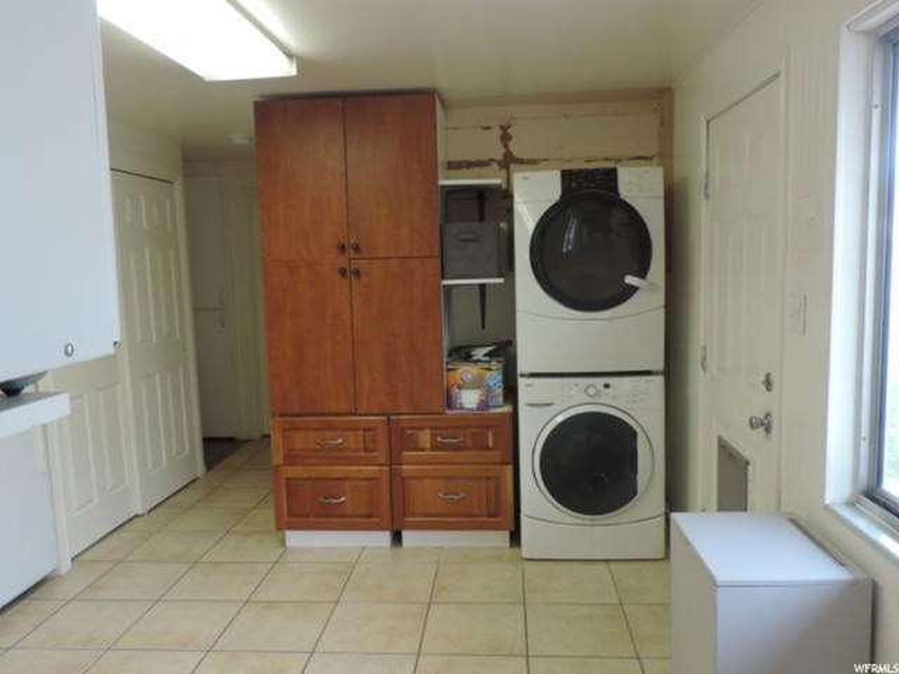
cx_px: 450
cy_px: 337
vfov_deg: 49.7
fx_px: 727
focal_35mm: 28
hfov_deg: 63.4
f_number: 3.1
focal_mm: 4.9
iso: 160
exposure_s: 1/30
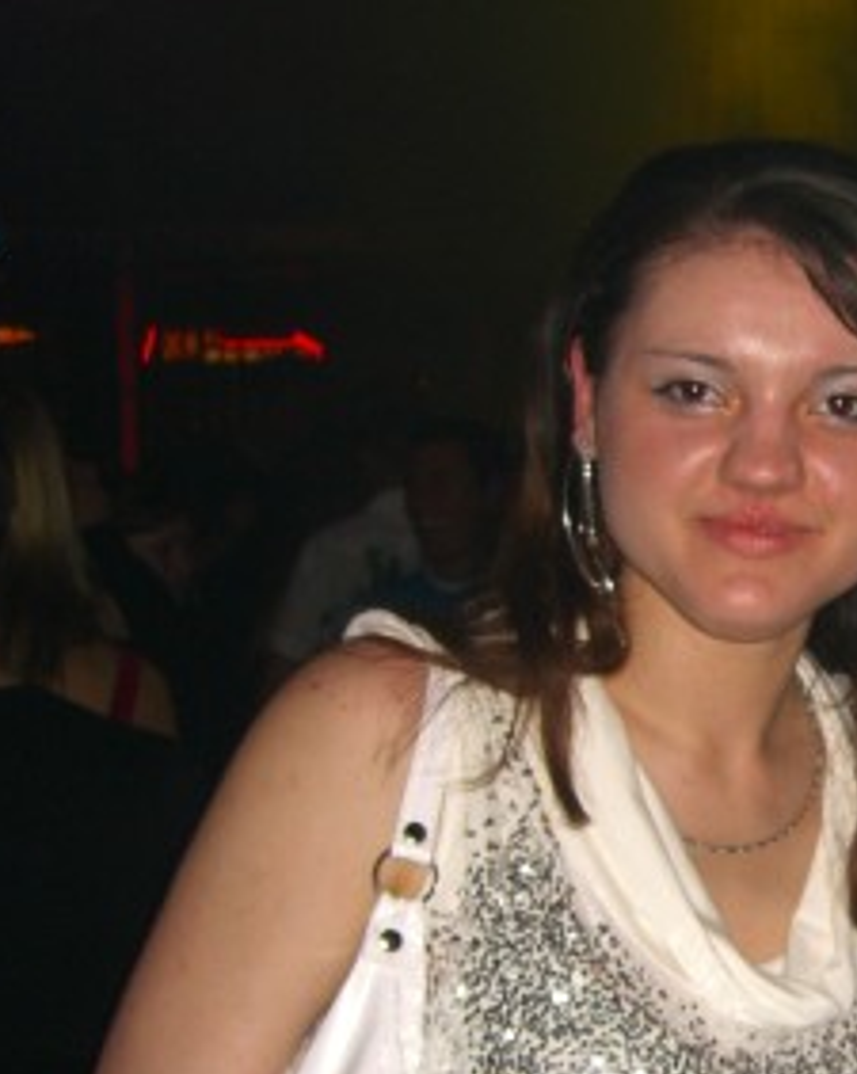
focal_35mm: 79
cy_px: 724
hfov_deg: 18.5
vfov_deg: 24.0
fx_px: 2509
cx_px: 1002
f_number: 2.8
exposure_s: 1/60
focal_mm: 7.9
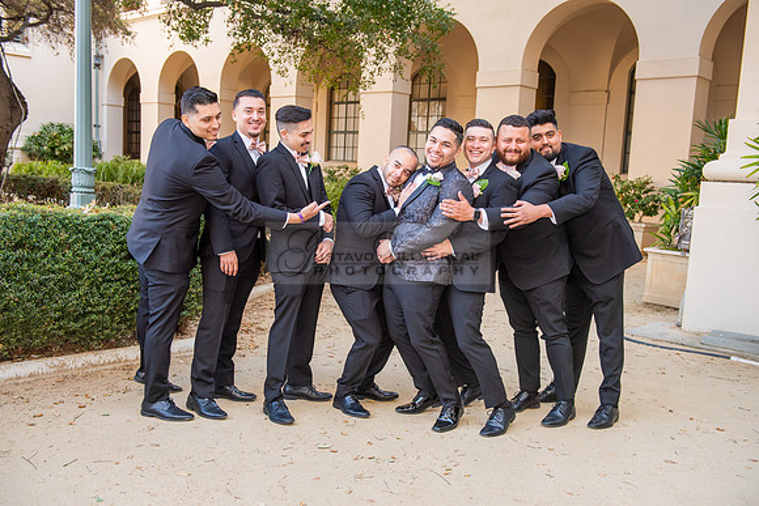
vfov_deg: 37.9
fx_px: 738
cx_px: 380
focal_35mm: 35
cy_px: 253
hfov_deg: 54.4
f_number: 4.5
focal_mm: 35
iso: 640
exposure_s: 1/200
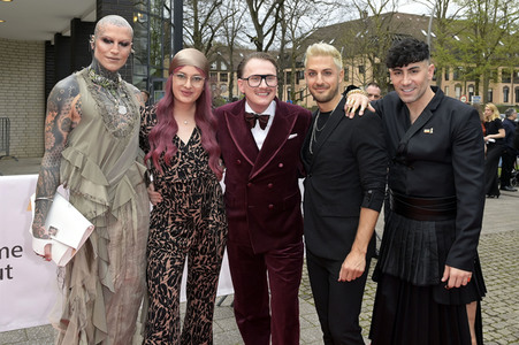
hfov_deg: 63.7
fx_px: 418
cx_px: 260
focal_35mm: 29
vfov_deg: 44.9
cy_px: 172
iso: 800
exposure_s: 1/250
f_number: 7.1
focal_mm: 29
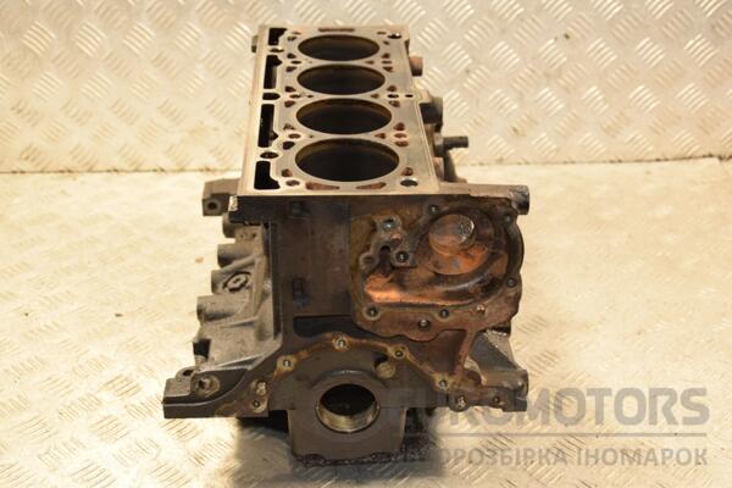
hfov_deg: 37.9
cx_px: 366
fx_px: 1067
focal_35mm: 52
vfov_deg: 25.8
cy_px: 244
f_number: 5
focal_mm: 35
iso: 800
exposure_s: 1/80
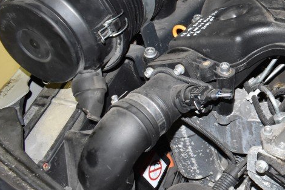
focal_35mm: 69
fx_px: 546
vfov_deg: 19.7
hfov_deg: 26.2
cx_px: 337
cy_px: 66
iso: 1000
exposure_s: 1/60
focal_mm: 18
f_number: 6.3
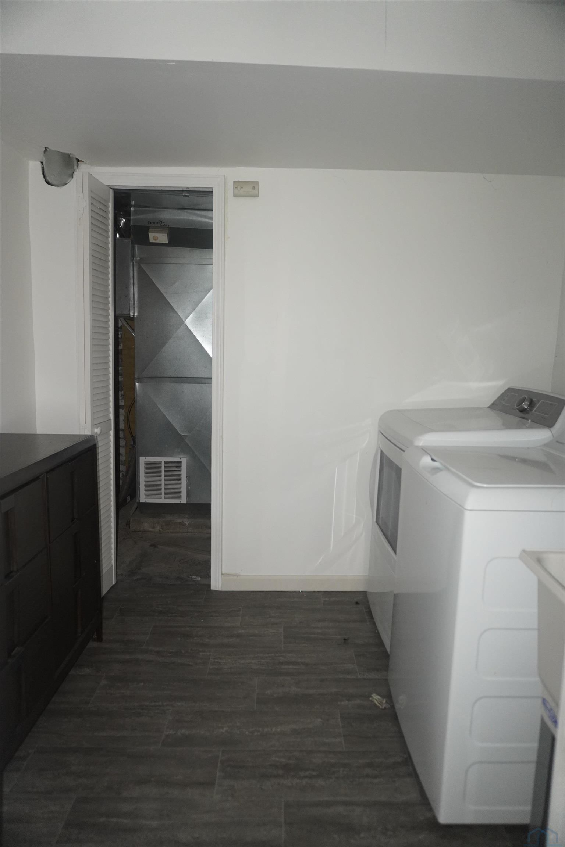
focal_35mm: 24
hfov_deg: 53.1
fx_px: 565
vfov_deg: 73.7
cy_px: 424
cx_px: 282
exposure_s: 1/60
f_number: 3.5
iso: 1250
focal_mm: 16
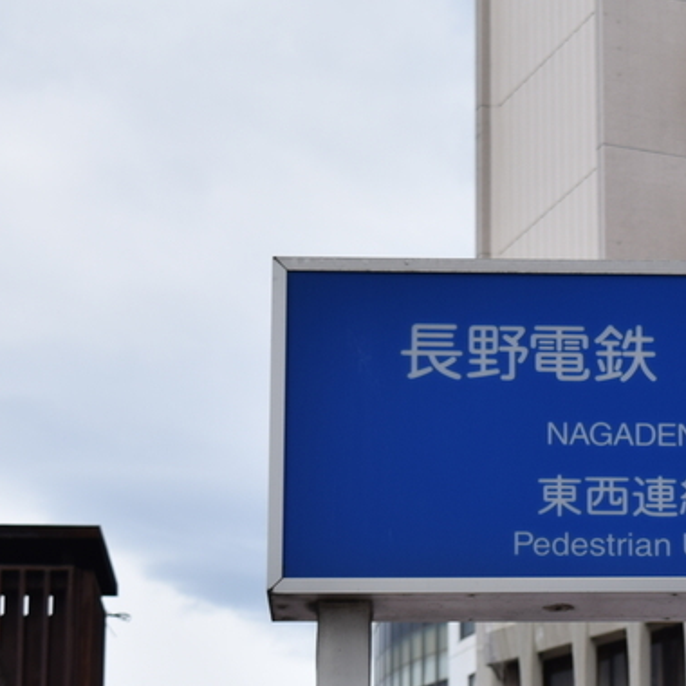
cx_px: 753
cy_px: 565
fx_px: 3430
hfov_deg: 11.3
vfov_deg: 11.4
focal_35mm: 153
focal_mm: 38
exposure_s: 1/640
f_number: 5.6
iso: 100
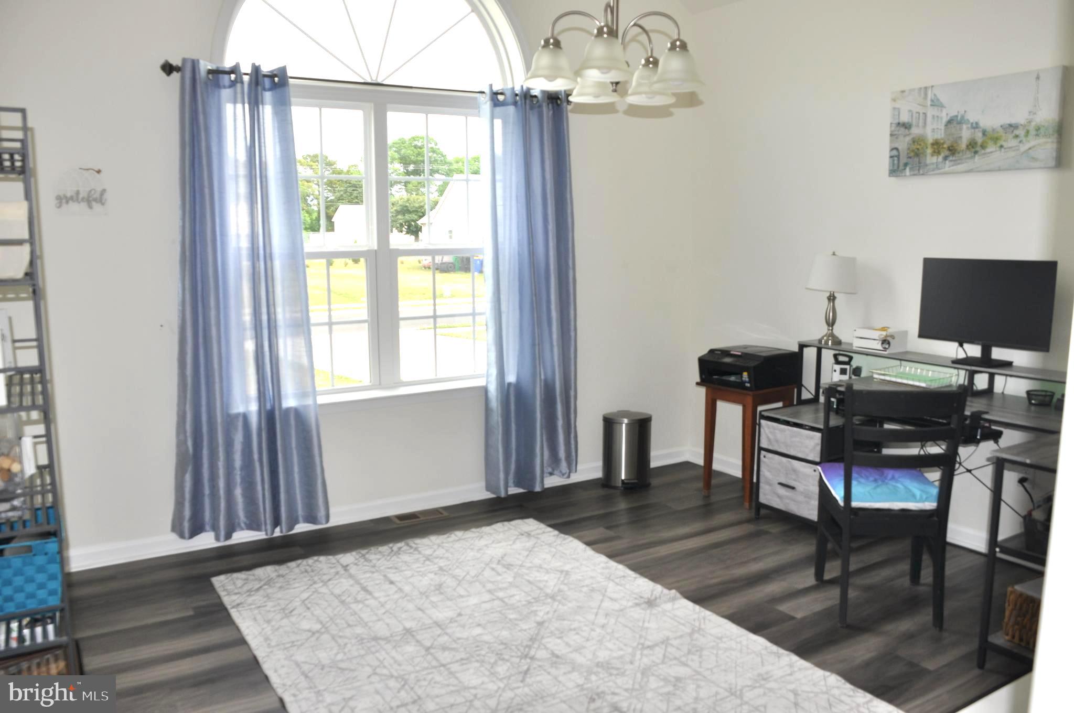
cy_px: 356
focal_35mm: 30
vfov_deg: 43.5
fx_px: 894
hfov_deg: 62.0
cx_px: 537
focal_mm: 20
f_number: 5.6
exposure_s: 1/200
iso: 200
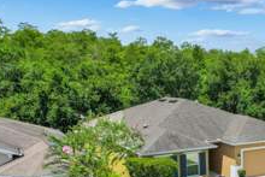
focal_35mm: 48
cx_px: 275
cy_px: 145
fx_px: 354
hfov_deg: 36.3
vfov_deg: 27.5
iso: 100
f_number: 2.8
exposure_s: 1/500
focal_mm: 8.38
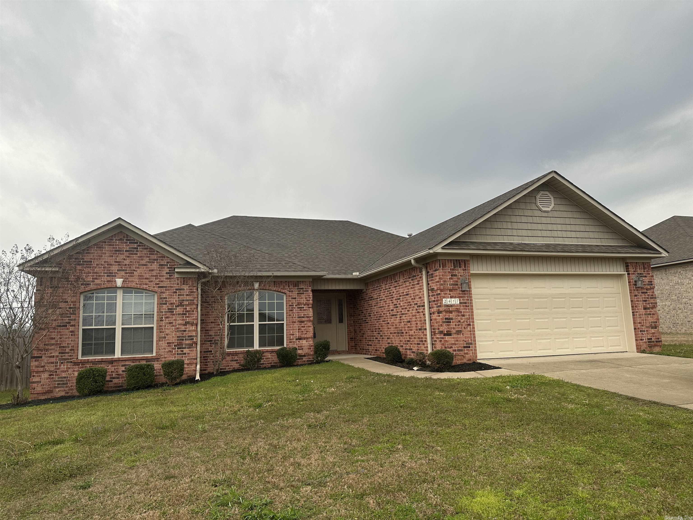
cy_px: 260
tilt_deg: +7.7
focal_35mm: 24
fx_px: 480
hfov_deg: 71.6
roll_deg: +2.2
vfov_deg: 56.8
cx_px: 346
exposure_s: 1/496
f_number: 1.78
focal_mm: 6.86
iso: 80
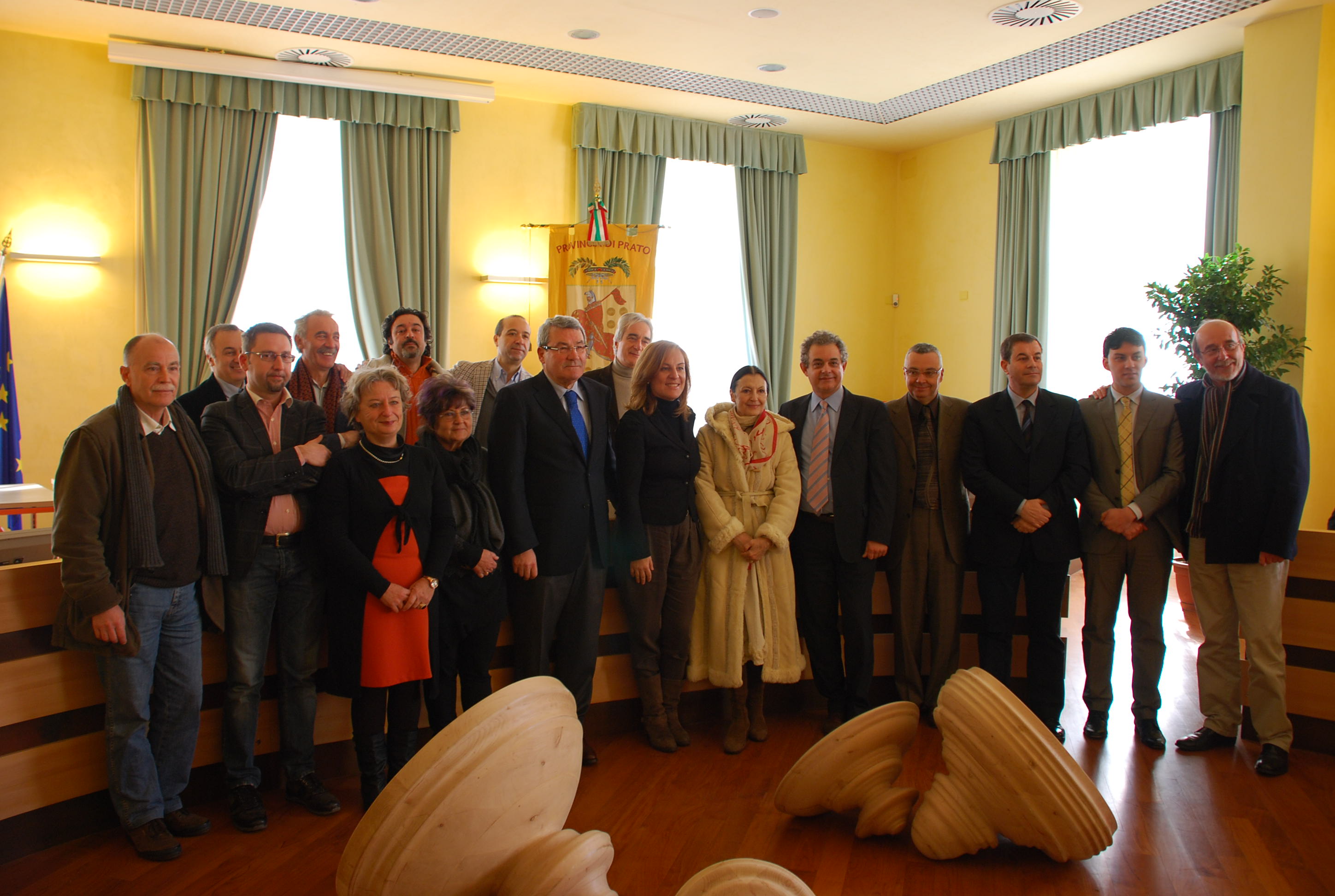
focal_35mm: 30
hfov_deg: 61.8
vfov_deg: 43.8
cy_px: 448
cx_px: 668
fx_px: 1115
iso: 250
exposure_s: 1/30
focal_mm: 20
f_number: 3.8
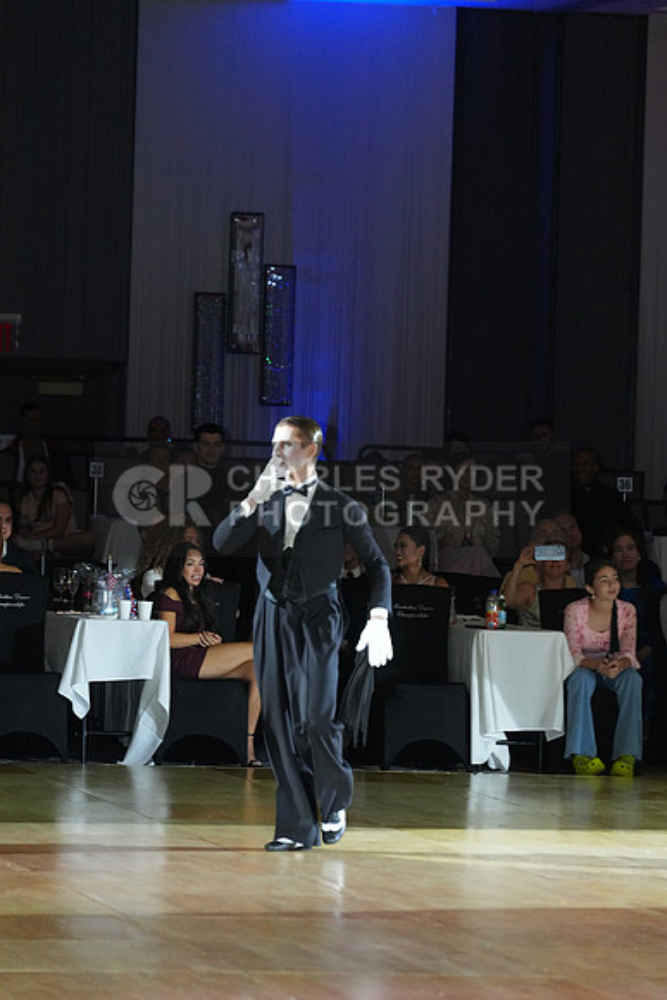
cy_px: 500
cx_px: 334
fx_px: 5555
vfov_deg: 10.3
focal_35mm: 200
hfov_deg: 6.9
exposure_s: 1/250
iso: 4000
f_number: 5
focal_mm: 200
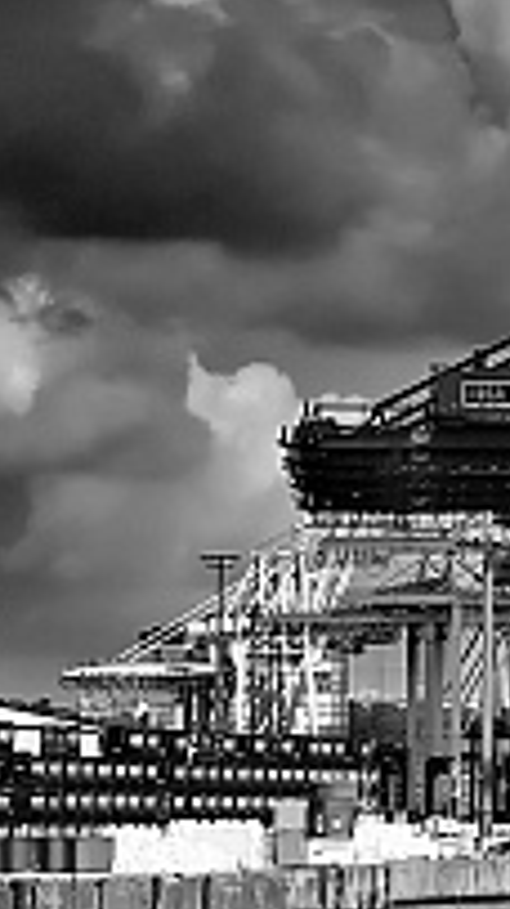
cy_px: -43
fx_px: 8906
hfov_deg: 3.1
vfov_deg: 5.8
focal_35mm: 370
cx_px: 2232
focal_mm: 70
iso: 200
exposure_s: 1/1250
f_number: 8
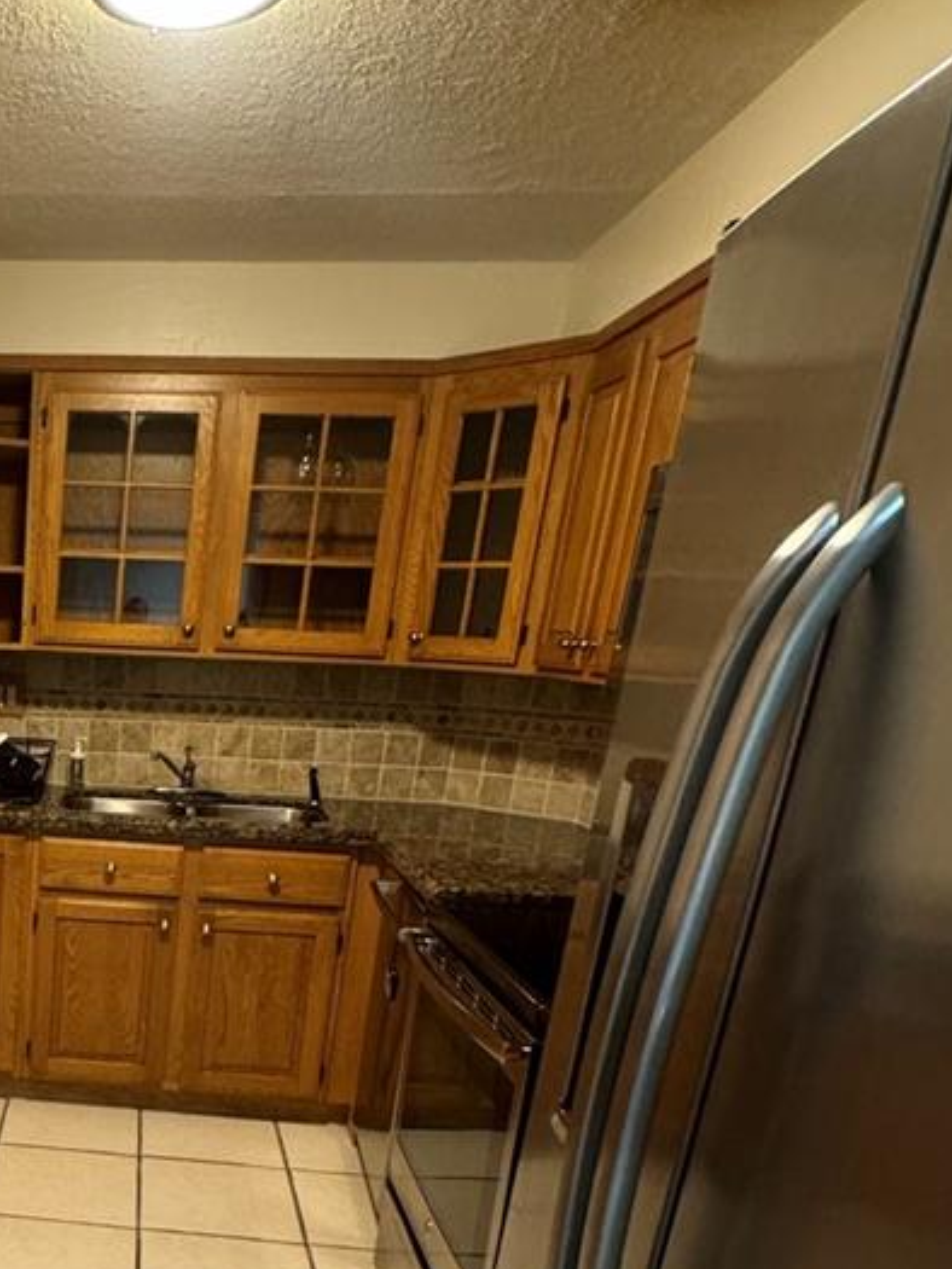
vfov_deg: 53.1
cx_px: -24
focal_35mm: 32
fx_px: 1173
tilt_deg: -19.0
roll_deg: -2.2
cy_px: 1013
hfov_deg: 38.6
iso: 400
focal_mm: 2.22
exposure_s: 1/60
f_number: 2.2
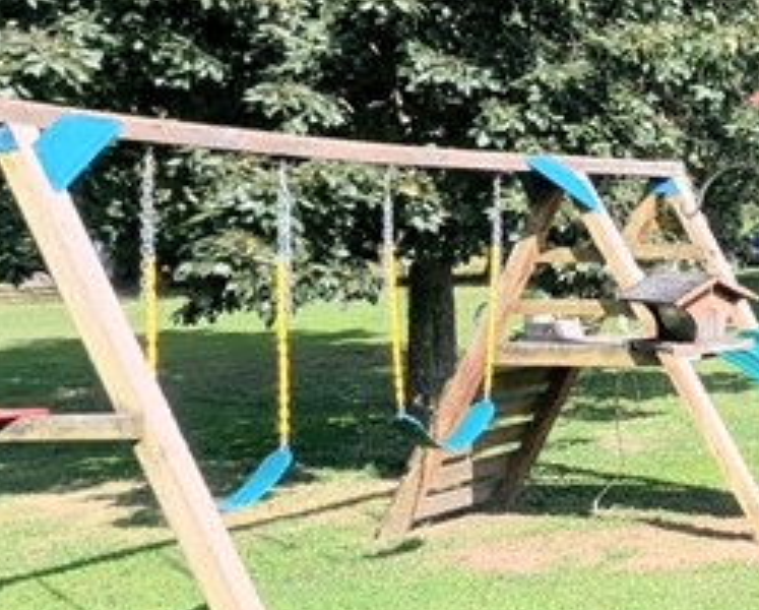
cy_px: 287
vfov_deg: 29.2
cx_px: 1422
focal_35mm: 52
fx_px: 1170
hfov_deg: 21.0
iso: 47
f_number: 2.2
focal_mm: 1.95
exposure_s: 1/1307
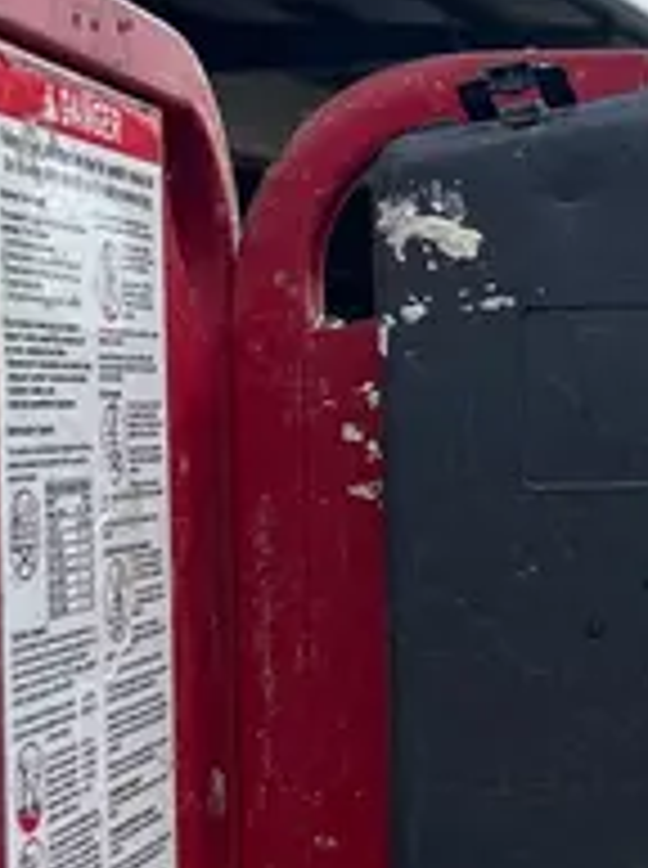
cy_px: 371
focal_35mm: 99
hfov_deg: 14.0
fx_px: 2479
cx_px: 958
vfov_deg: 19.9
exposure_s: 1/4115
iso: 50
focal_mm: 5.7
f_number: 1.5
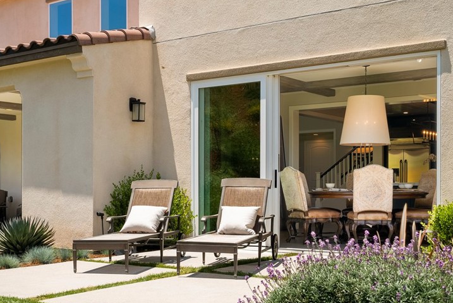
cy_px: 195
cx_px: 207
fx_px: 630
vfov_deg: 26.9
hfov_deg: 39.5
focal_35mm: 50
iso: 200
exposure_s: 1/640
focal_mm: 35
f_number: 7.1
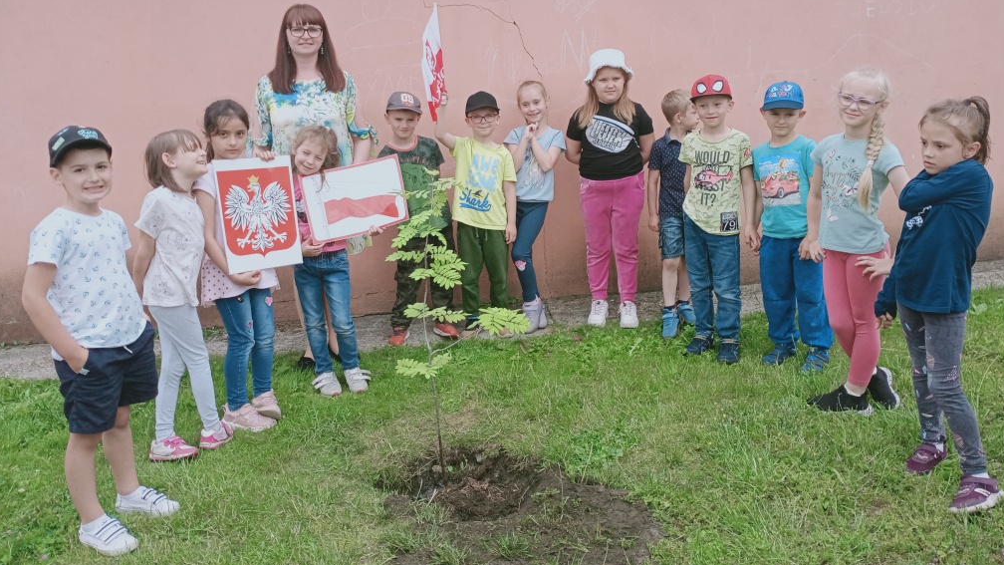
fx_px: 825
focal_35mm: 31
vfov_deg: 37.6
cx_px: 504
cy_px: 212
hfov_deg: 62.6
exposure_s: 1/387
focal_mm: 4.05
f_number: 1.8
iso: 111
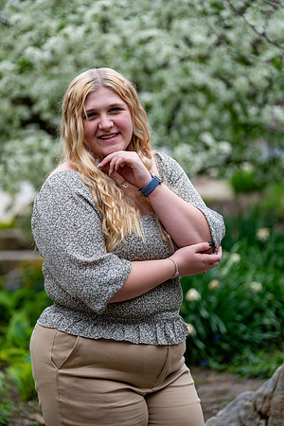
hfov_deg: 8.6
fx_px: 1881
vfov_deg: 12.9
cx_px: 142
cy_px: 213
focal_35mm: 159
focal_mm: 106
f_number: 2.8
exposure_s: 1/500
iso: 250
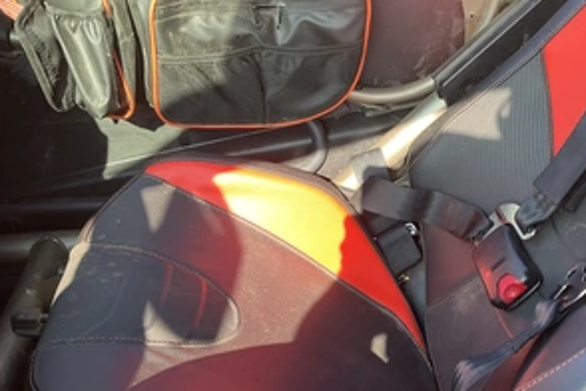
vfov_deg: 32.5
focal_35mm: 41
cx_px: 395
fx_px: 667
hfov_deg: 46.6
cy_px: 233
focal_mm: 3
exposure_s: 1/122
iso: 32
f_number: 1.8
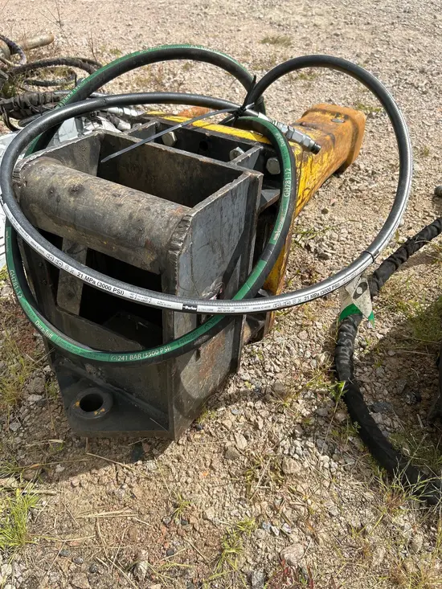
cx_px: 221
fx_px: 443
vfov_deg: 67.3
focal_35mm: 26
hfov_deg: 53.1
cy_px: 294
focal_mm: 5.7
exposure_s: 1/4115
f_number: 1.5
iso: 50
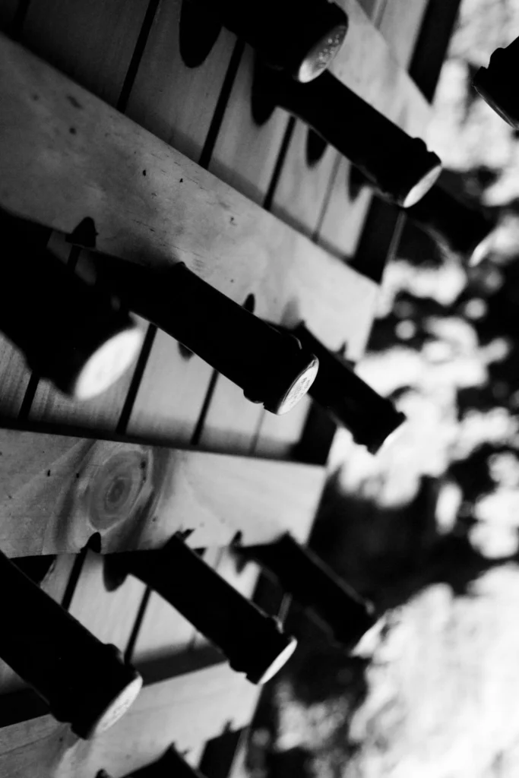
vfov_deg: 31.4
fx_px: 1383
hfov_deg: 21.2
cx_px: 260
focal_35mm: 64
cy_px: 389
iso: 8000
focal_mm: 42.5
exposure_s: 1/60
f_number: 4
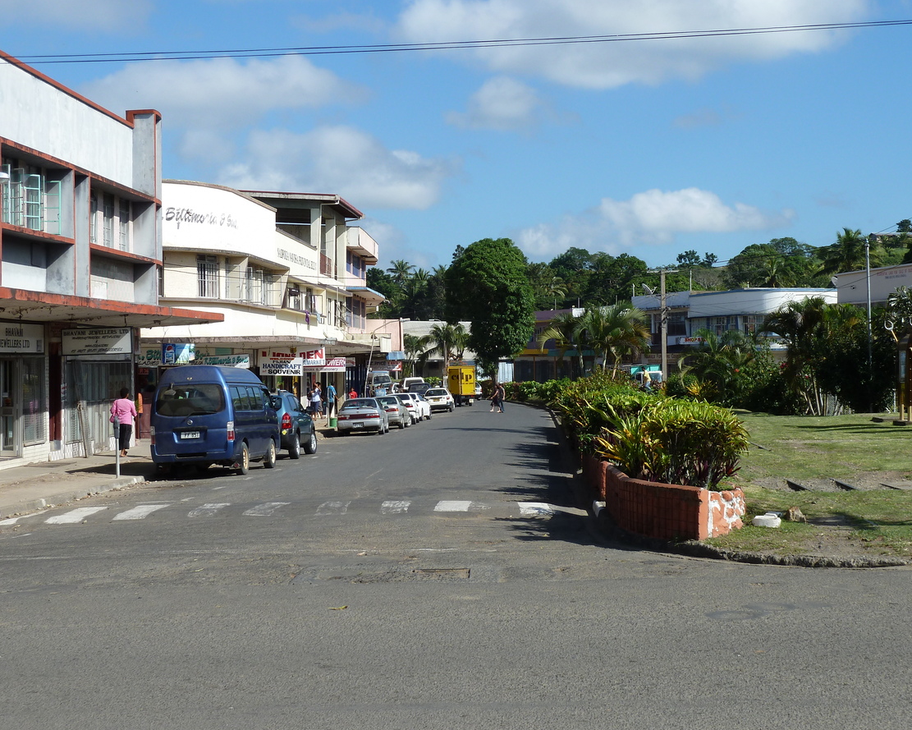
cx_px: 479
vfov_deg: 26.2
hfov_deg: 32.5
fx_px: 1566
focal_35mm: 58
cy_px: 365
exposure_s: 1/500
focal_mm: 9.1
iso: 80
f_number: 4.5
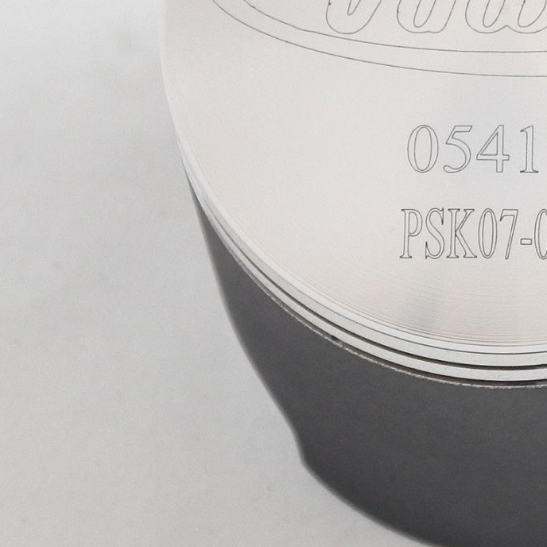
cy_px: 137
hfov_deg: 12.8
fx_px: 2414
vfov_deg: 12.9
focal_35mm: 135
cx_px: 499
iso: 640
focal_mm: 21
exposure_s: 1/125
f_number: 4.8
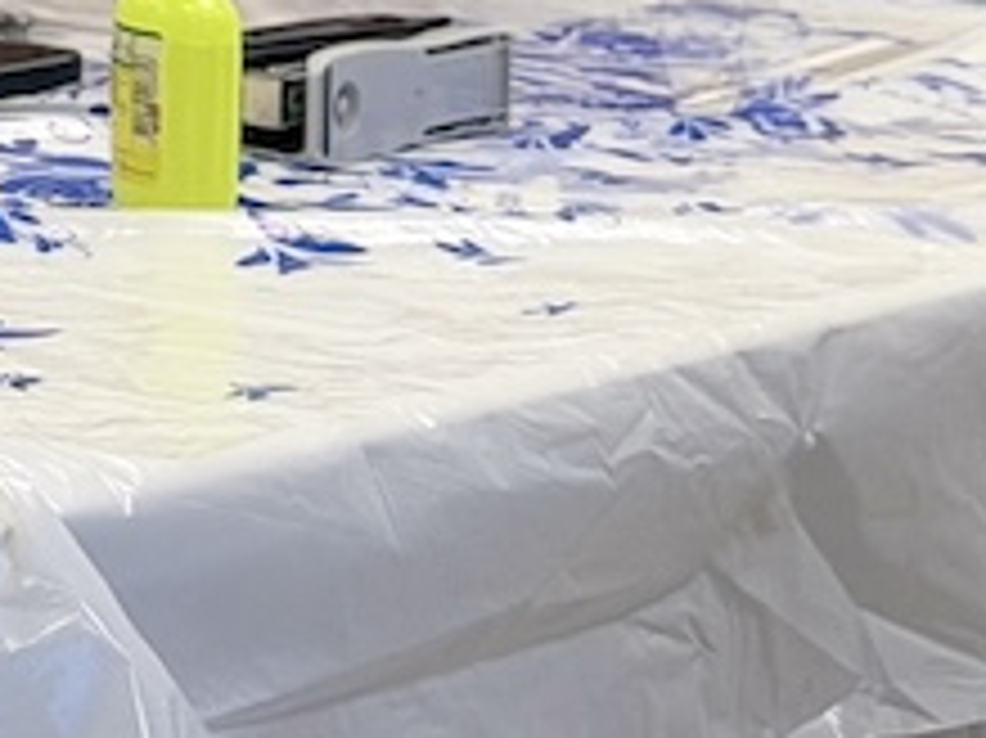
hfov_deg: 6.9
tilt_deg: -2.5
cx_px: -1688
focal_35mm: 263
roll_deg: +0.4
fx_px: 7487
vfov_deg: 5.5
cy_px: -828
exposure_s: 1/100
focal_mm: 6.76
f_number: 1.78
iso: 80
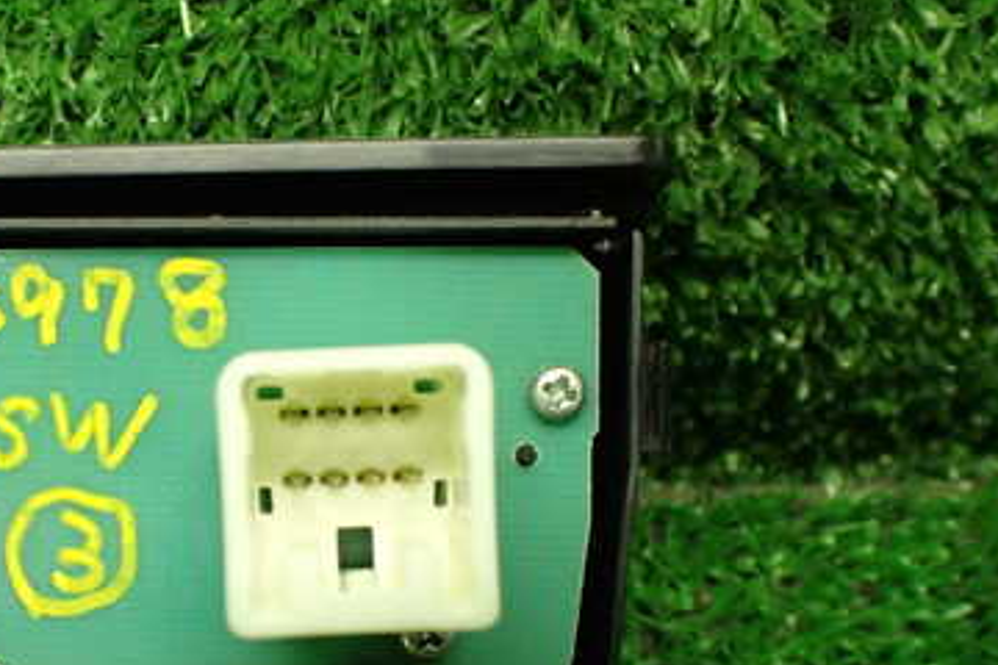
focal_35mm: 52
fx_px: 1441
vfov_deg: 25.8
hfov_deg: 37.3
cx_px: 261
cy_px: 457
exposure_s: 1/125
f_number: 2.3
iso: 800
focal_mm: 5.4
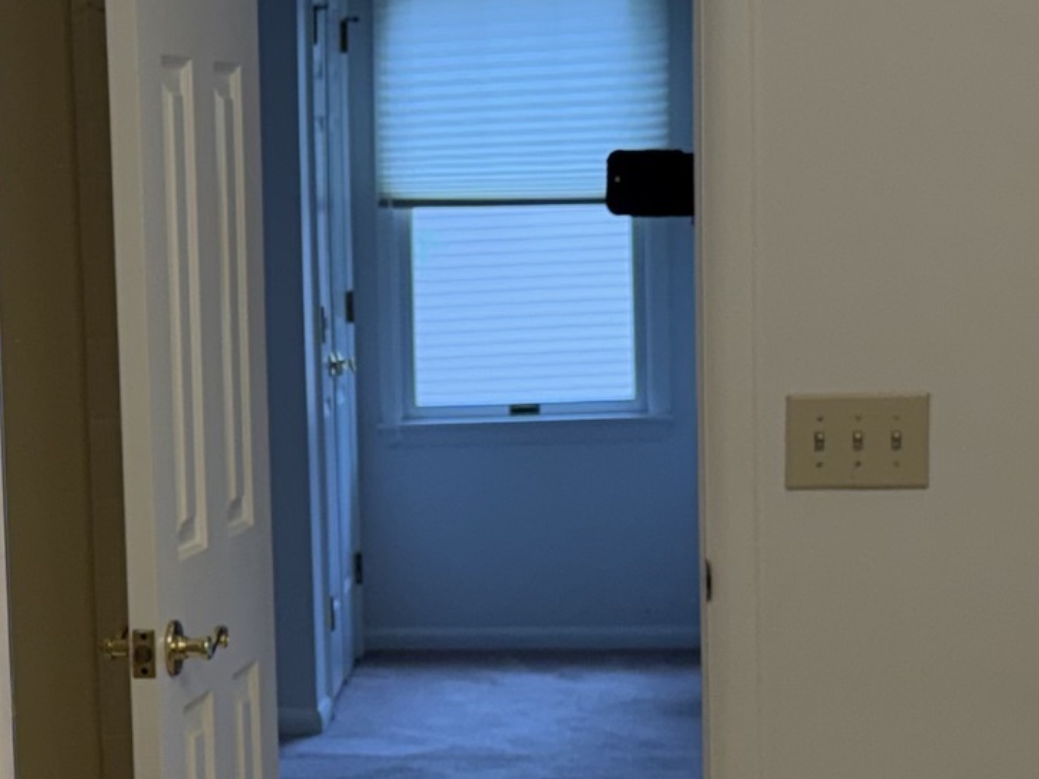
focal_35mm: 102
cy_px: 609
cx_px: -60
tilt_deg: -8.1
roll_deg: +2.2
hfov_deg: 18.6
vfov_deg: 14.4
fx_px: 3061
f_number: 1.78
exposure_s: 1/155
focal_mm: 6.76
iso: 80
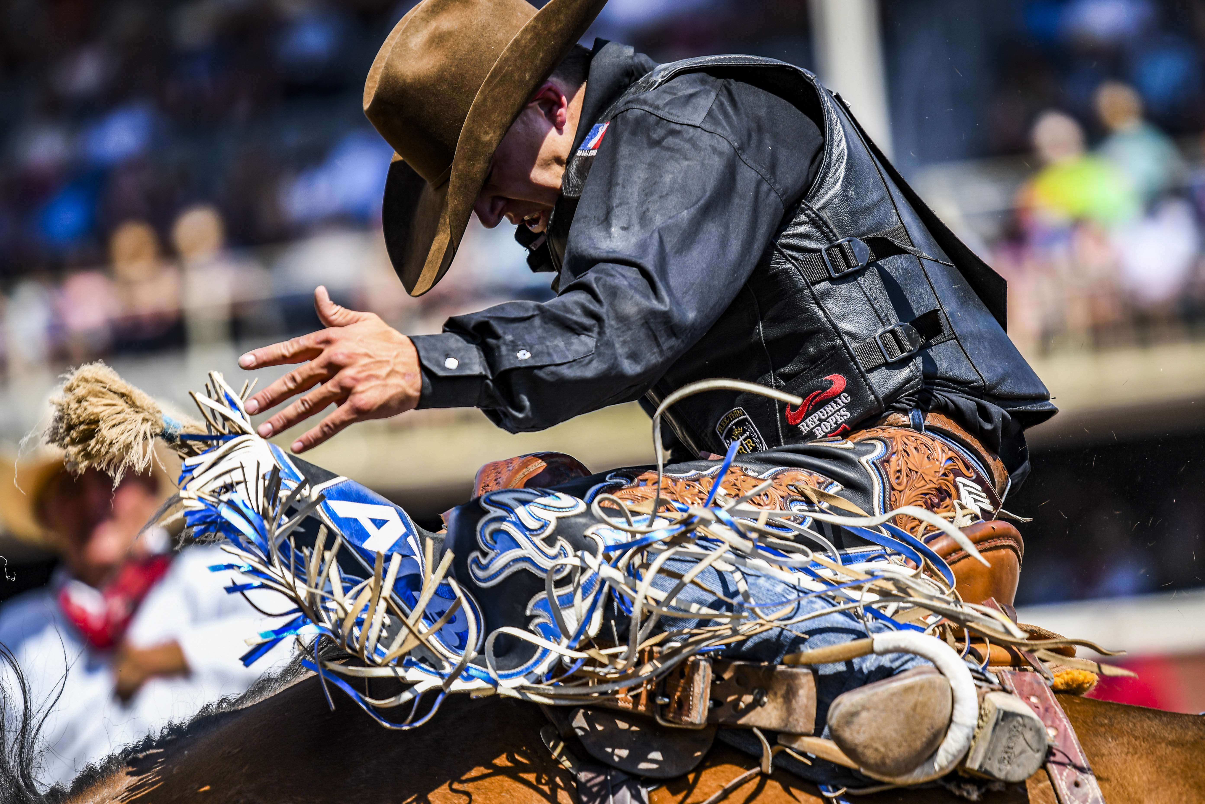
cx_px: 602
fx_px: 10041
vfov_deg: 4.6
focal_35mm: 300
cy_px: 402
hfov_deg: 6.9
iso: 200
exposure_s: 1/2500
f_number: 2.8
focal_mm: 200
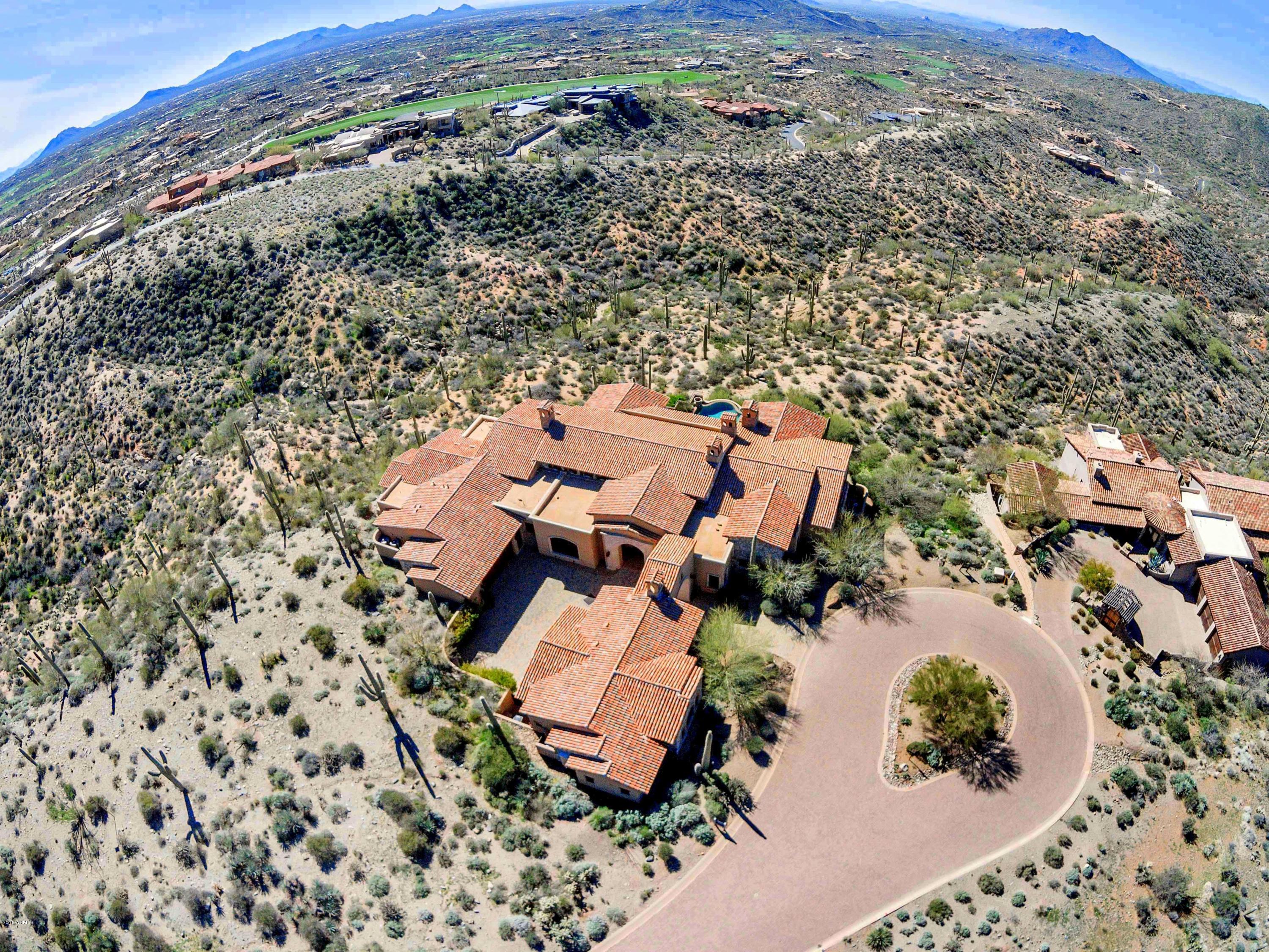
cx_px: 634
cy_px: 476
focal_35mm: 30
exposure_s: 1/1900
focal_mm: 5
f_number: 2.8
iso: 100
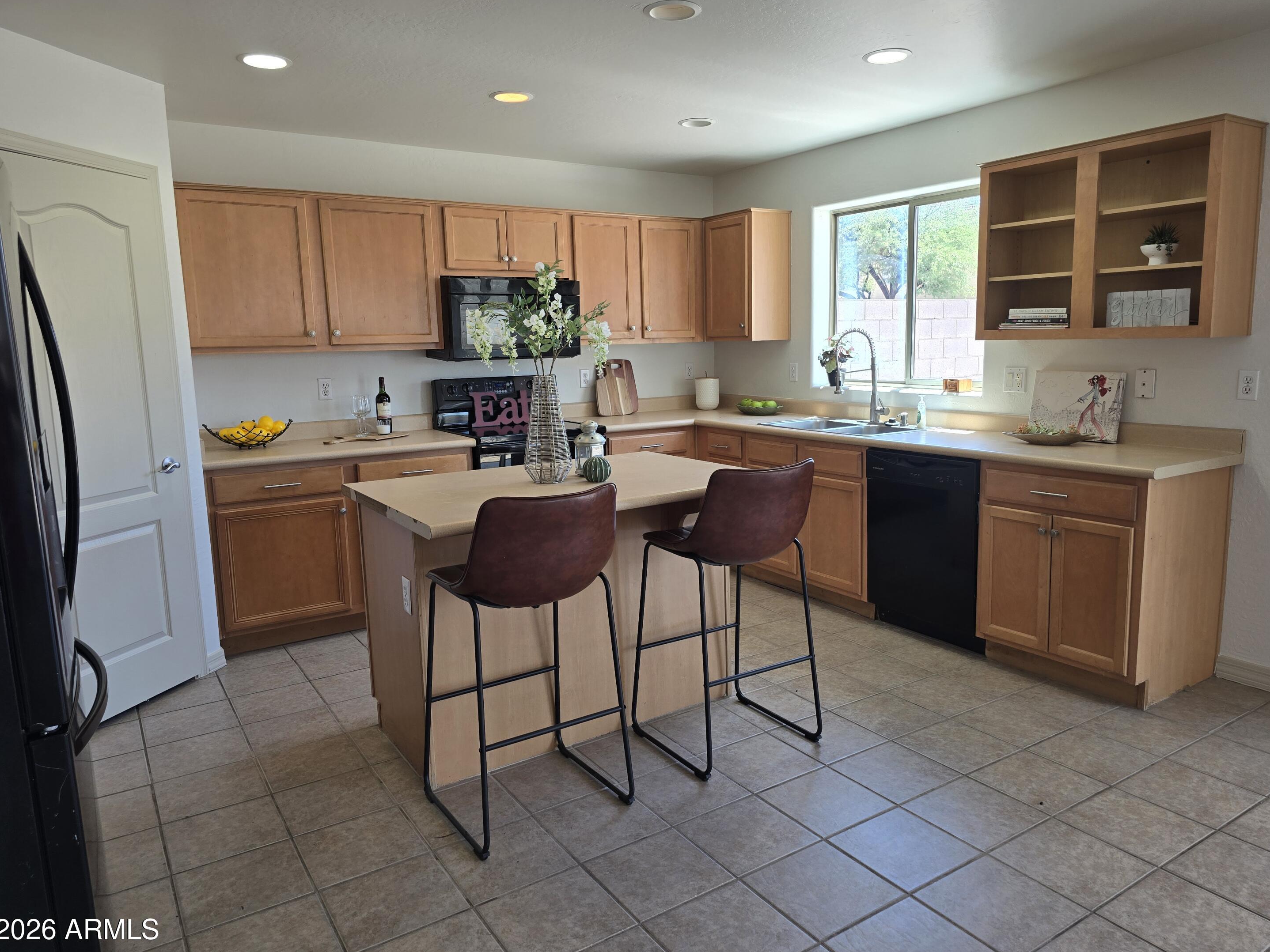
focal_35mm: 24
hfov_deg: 71.6
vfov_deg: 56.8
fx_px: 880
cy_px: 478
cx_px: 655
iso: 40
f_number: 1.7
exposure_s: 1/120
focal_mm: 6.3
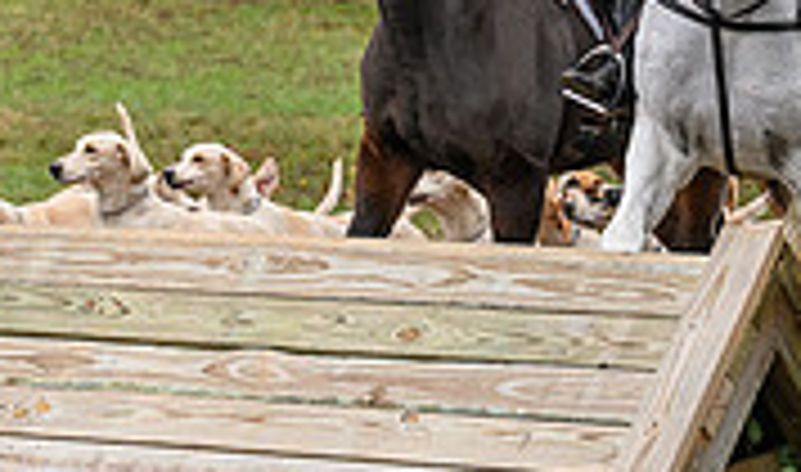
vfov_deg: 4.3
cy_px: 173
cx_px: -148
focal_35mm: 295
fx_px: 6340
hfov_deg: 7.2
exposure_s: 1/800
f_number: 3.2
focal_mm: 70
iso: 640
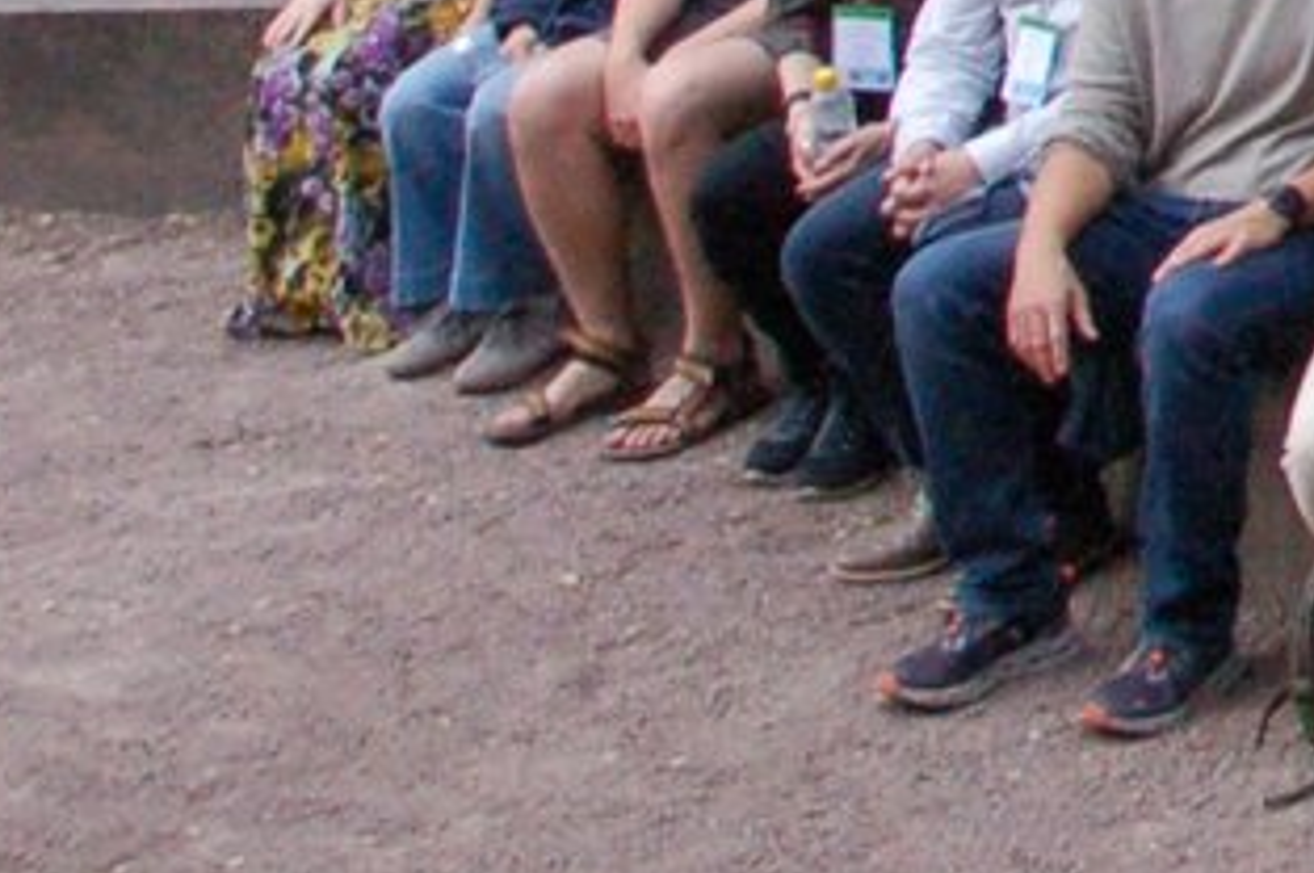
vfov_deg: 6.1
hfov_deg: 8.3
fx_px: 7693
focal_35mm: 211
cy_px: -1461
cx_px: 3871
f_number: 14
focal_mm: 22
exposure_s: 1/125
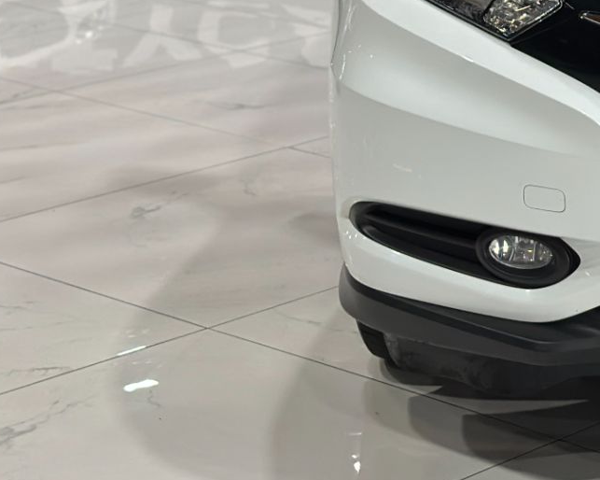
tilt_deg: -10.7
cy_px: -66
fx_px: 2485
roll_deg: -0.1
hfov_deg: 13.2
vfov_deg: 10.9
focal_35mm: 140
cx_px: 839
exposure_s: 1/120
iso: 100
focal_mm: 6.86
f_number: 1.78
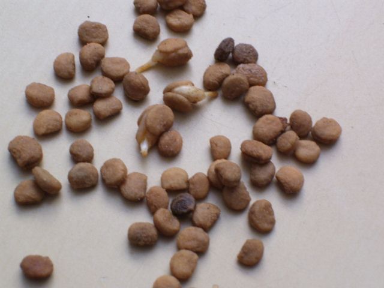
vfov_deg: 13.3
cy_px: 144
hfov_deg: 17.7
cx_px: 192
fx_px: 1231
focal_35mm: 111
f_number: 4.6
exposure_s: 1/30
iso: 160
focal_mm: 18
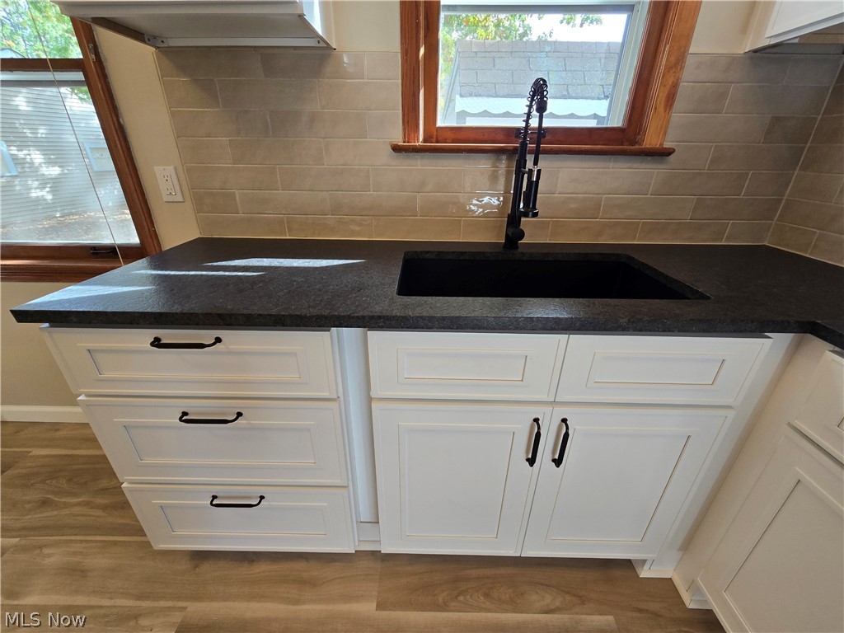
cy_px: 316
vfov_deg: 89.9
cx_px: 422
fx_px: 317
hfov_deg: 106.2
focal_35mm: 13
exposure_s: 1/60
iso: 64
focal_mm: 2.2
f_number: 2.2
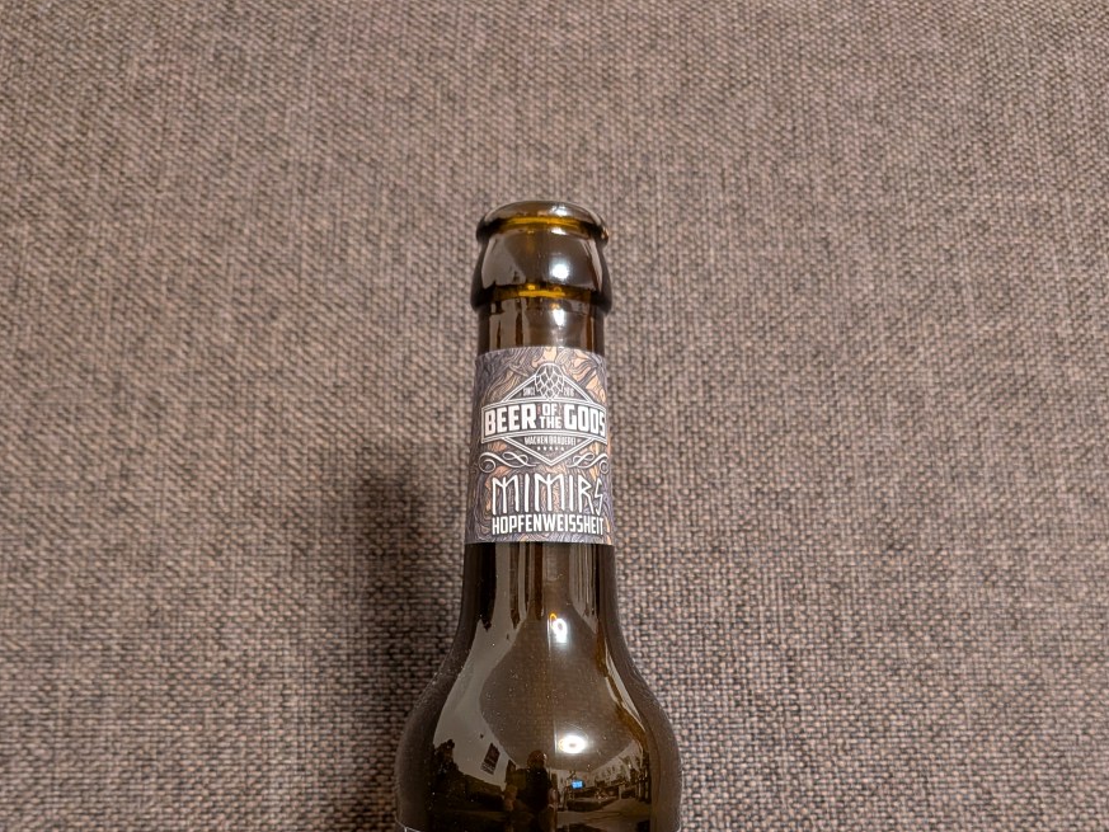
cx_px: 549
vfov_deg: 40.0
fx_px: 1057
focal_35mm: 33
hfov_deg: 55.3
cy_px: 741
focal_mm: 4.53
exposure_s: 1/25
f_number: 1.7
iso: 368
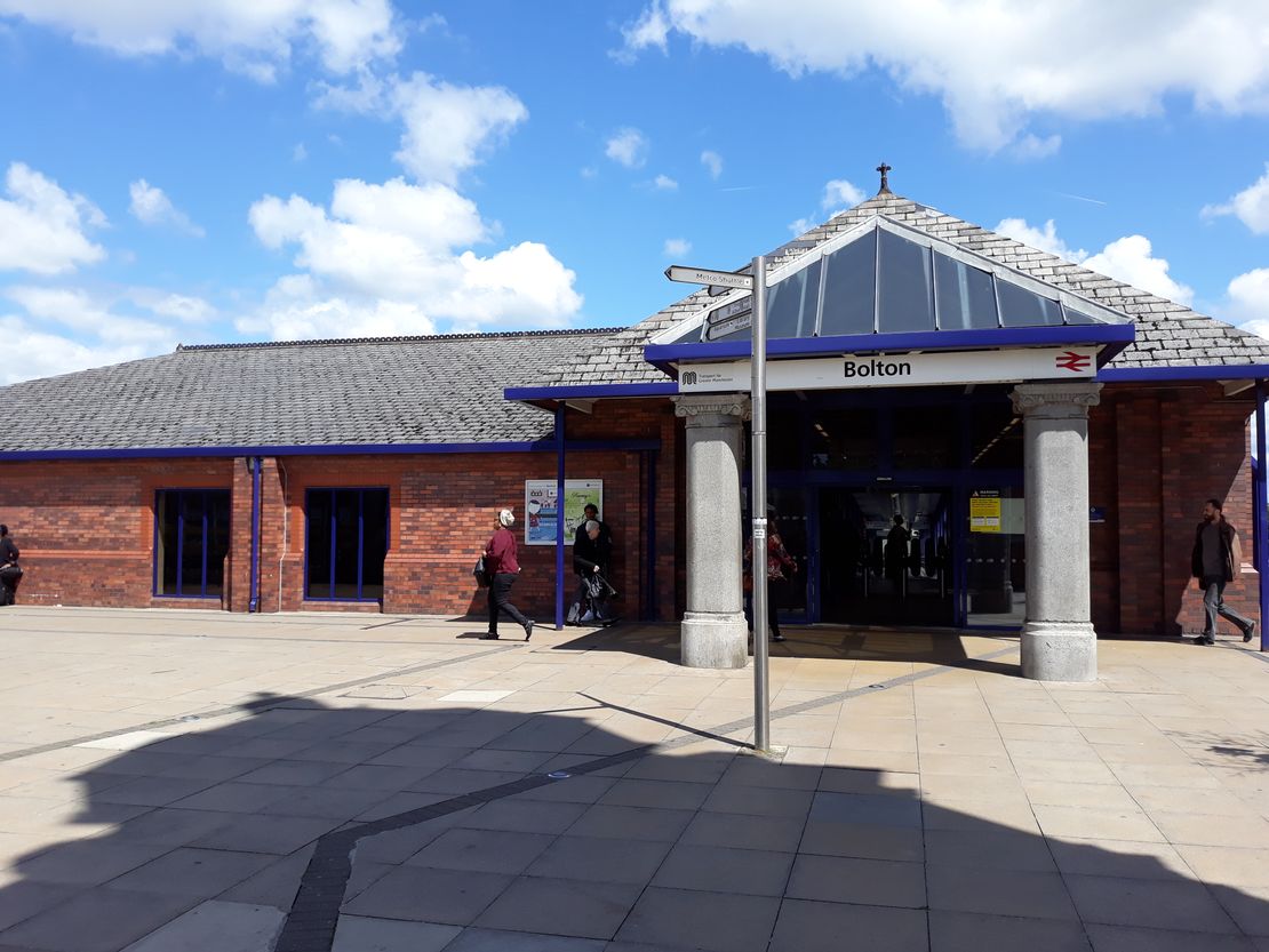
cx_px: 634
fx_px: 990
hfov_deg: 65.3
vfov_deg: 51.4
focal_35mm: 27
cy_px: 476
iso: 40
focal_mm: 3.71
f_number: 1.7
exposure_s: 1/1202
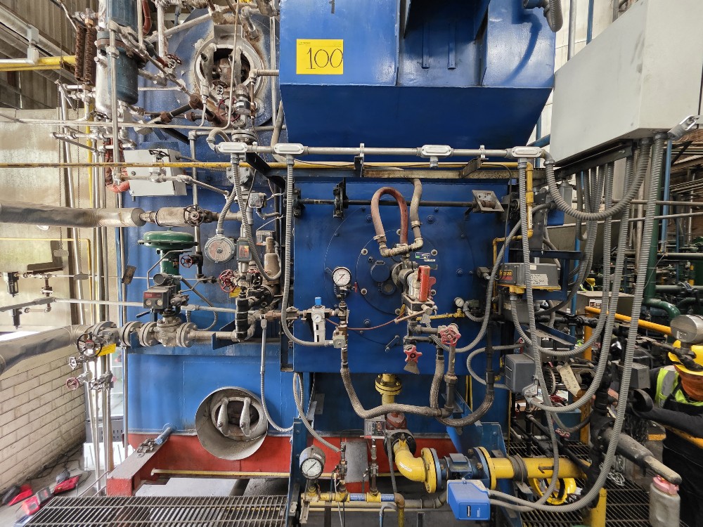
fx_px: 264
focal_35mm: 13
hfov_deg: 106.2
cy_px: 264
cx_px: 352
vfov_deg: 89.9
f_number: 1.9
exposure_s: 1/60
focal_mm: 2.2
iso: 800
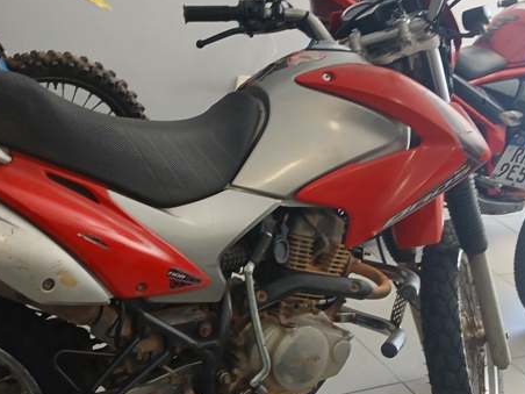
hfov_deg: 41.0
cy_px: 267
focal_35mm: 46
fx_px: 698
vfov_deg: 31.2
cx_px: 207
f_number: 1.8
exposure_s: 1/60
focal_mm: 3.98
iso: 200
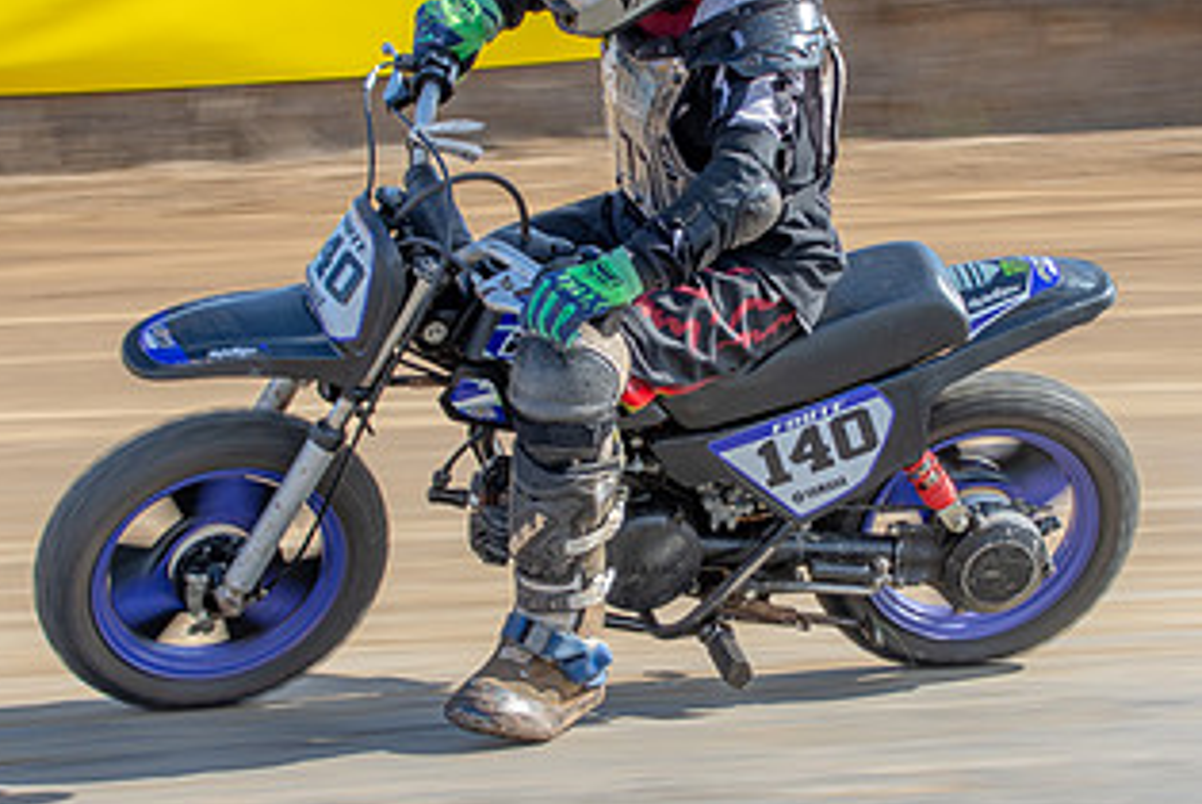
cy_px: 282
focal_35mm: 193
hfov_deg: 10.6
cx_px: 712
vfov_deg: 7.1
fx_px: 6450
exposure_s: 1/125
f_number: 8
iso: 100
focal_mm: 56
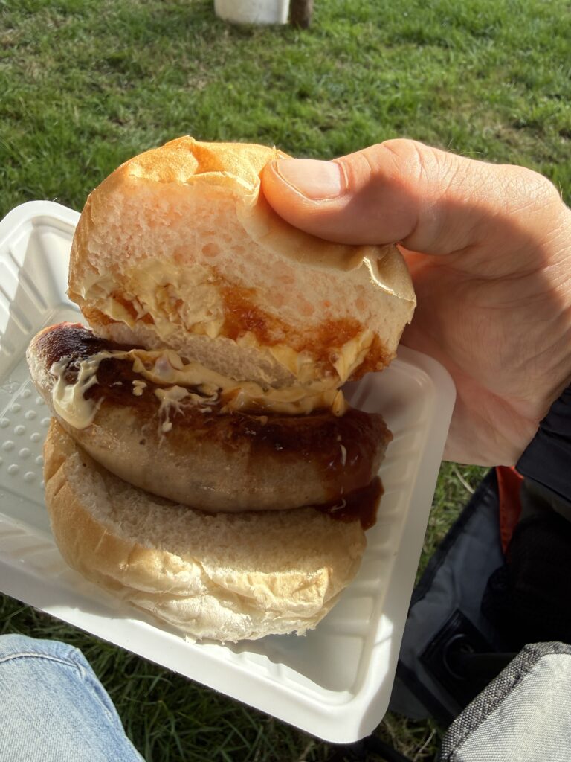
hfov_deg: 56.8
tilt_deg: -43.6
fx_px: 528
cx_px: 286
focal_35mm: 24
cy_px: 381
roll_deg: -0.9
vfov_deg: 71.6
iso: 64
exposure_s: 1/356
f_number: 2.2
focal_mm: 2.22
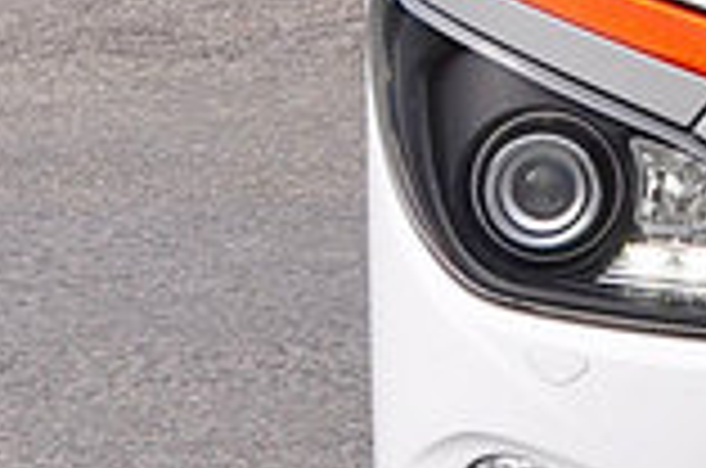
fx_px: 4713
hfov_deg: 7.8
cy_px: -612
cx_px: 1799
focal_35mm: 241
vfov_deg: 5.5
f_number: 7.1
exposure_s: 1/200
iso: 200
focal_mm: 21
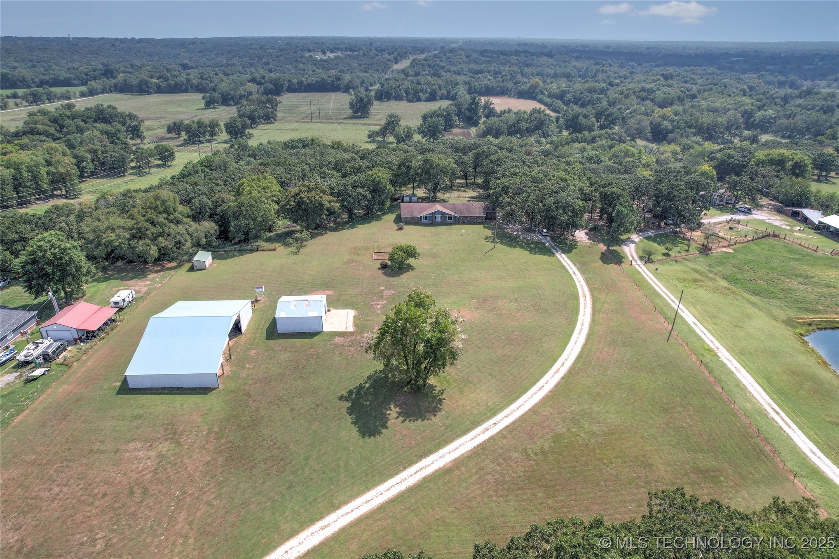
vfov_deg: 57.2
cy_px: 280
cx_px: 420
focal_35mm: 22
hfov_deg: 78.6
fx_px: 513
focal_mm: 8.4
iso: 150
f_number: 2.8
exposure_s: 1/2500
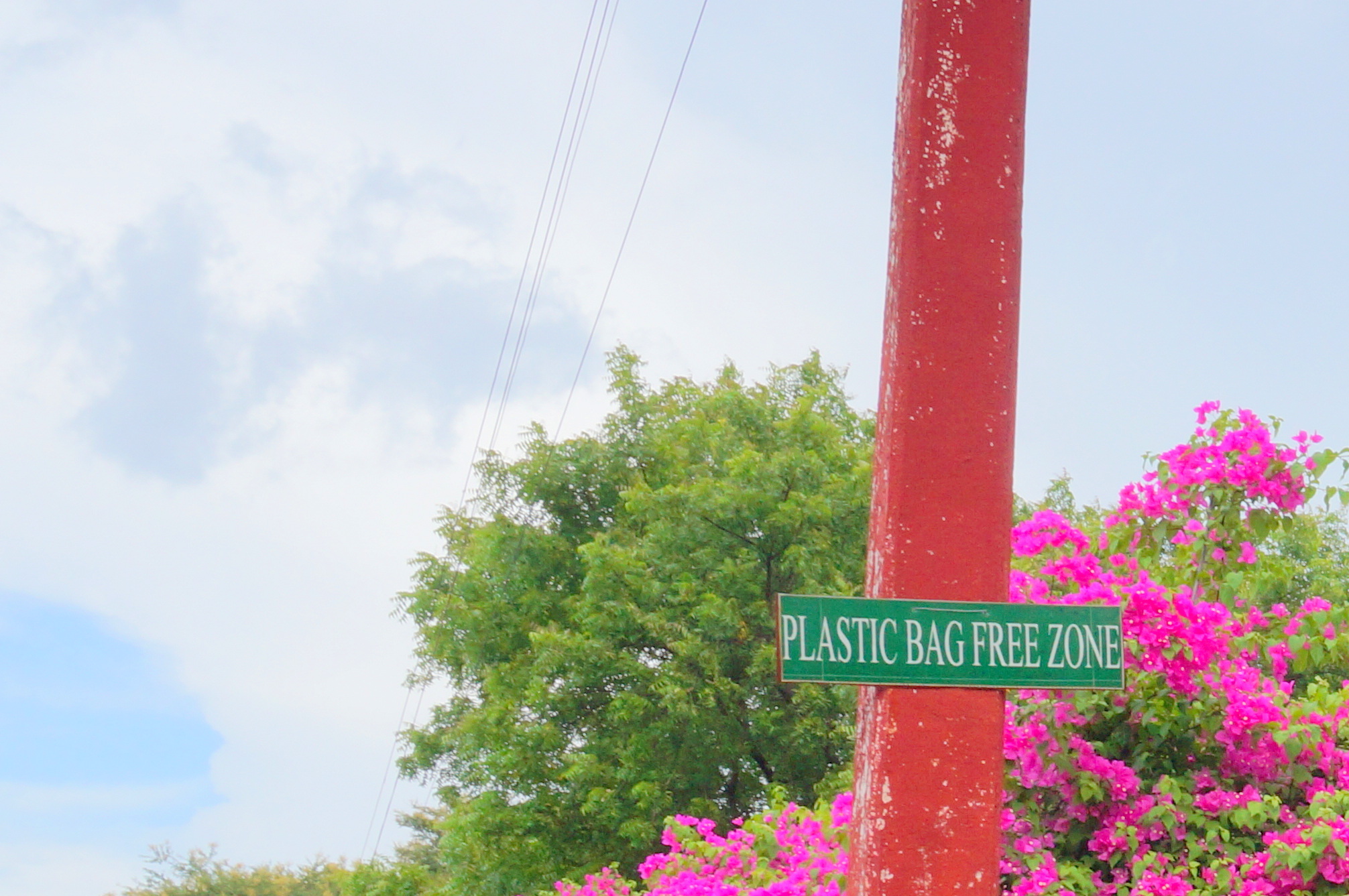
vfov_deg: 15.9
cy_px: 836
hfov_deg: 22.2
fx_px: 3153
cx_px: 1636
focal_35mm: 84
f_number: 16
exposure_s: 1/100
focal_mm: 23
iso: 200
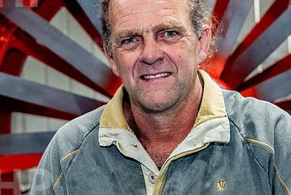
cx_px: 161
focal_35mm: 93
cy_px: 78
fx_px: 752
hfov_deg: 21.9
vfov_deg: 14.7
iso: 5000
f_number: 5
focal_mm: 50
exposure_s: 1/50
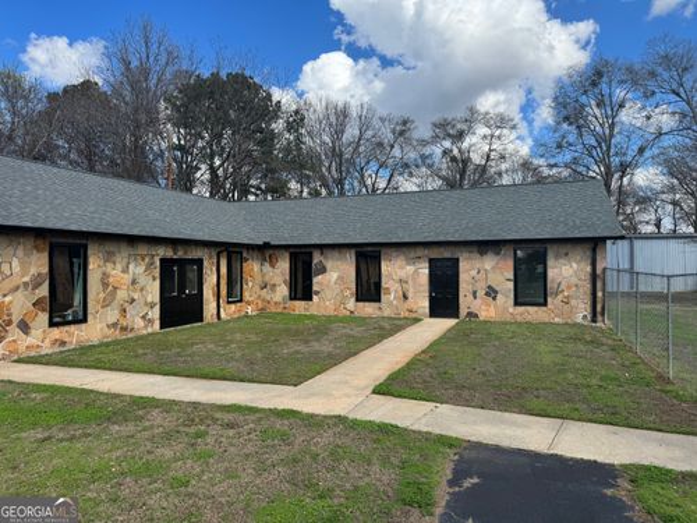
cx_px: 348
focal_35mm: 24
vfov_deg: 56.8
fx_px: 483
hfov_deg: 71.6
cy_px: 262
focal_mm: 6.76
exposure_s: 1/2959
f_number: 1.78
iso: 80
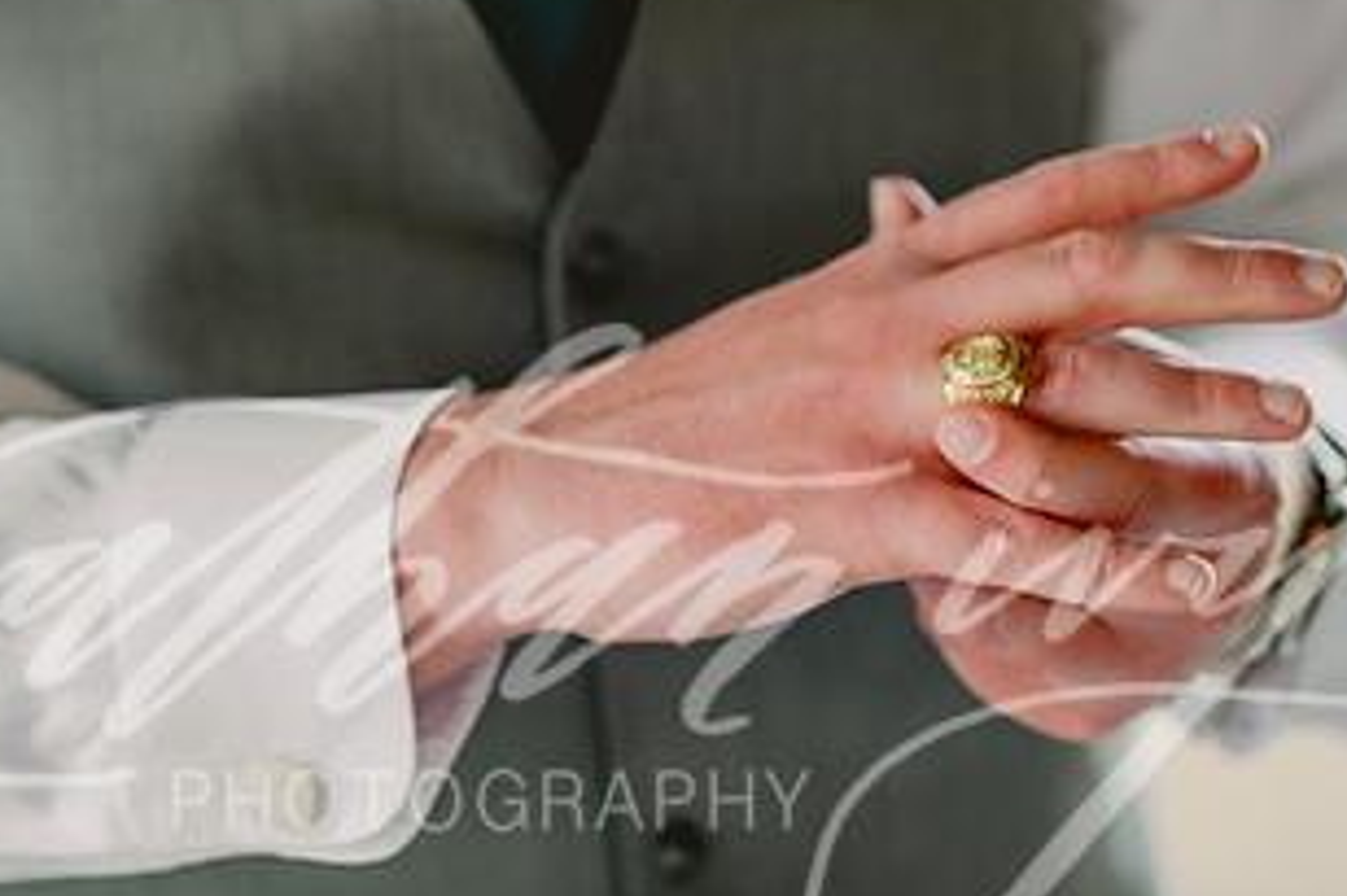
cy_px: 79
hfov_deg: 12.8
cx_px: 389
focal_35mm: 160
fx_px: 5983
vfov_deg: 8.5
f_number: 2.2
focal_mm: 85
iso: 400
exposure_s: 1/320
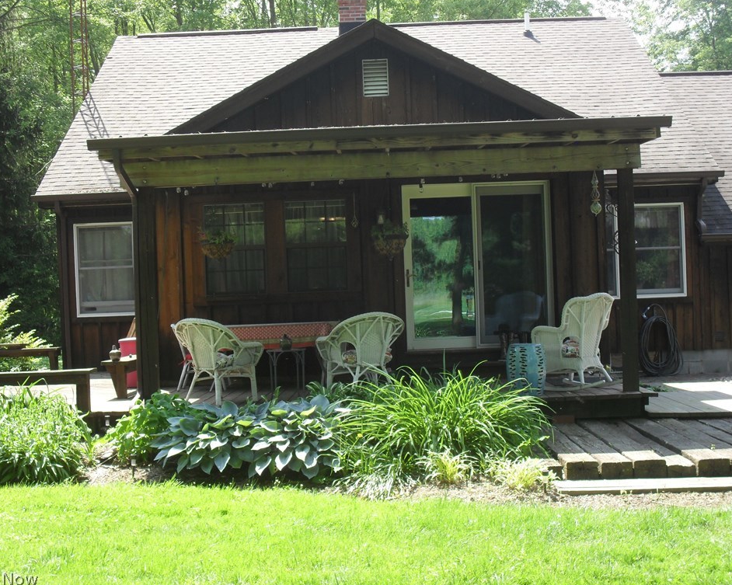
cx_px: 354
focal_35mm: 52
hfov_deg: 36.0
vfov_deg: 29.1
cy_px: 293
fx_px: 1126
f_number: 3.9
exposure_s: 1/125
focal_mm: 8.7
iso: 100
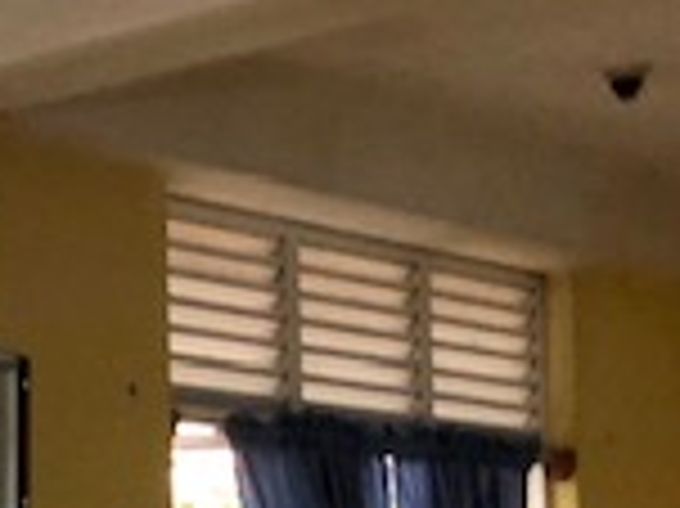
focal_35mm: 119
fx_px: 2336
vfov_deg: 12.0
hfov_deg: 14.3
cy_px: 719
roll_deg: -1.9
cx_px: -608
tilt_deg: -0.8
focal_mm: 4
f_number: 1.8
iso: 64
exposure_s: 1/17
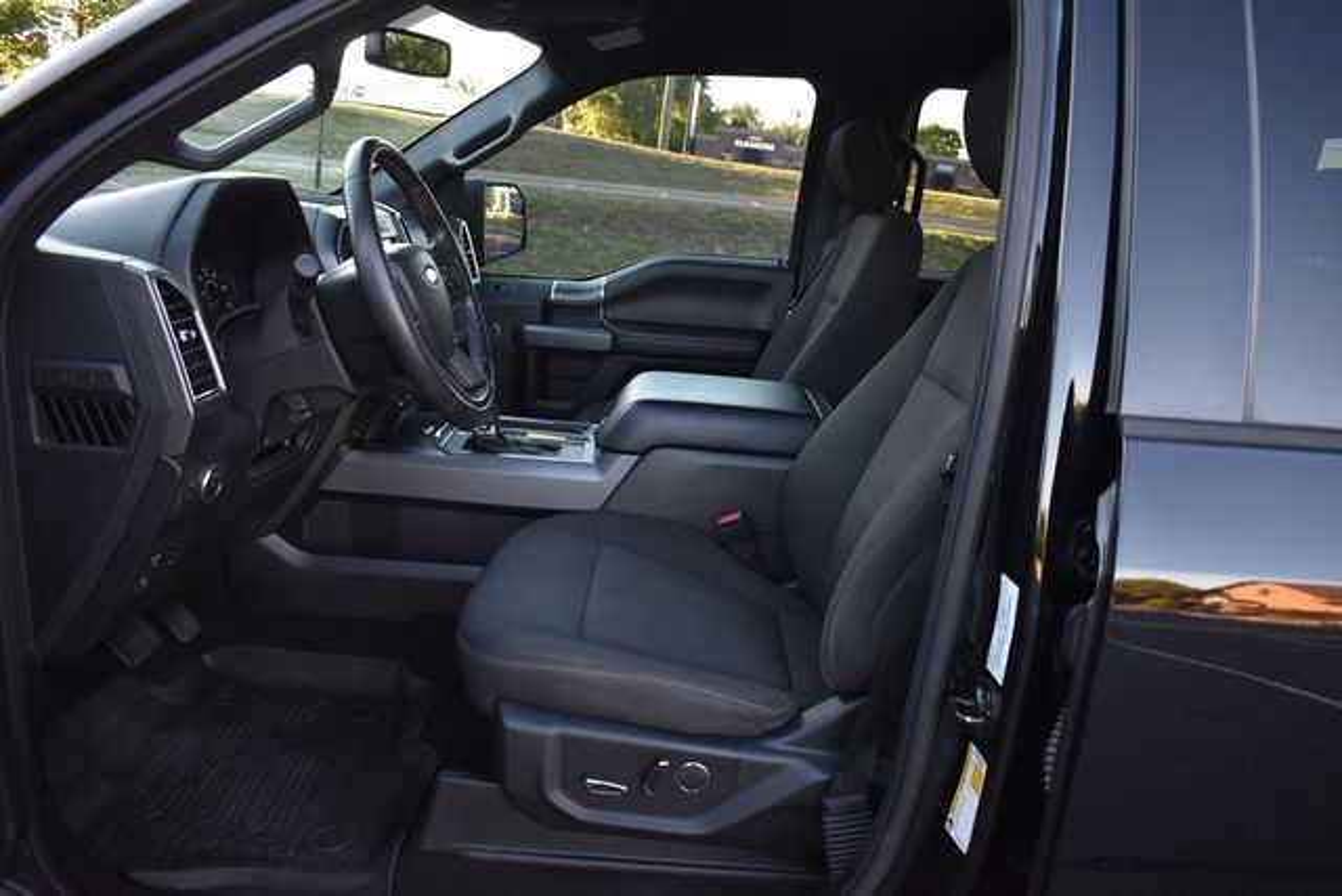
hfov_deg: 67.4
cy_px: 448
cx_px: 671
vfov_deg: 48.0
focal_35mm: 27
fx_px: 1007
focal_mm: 18
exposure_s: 1/200
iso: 800
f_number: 3.5
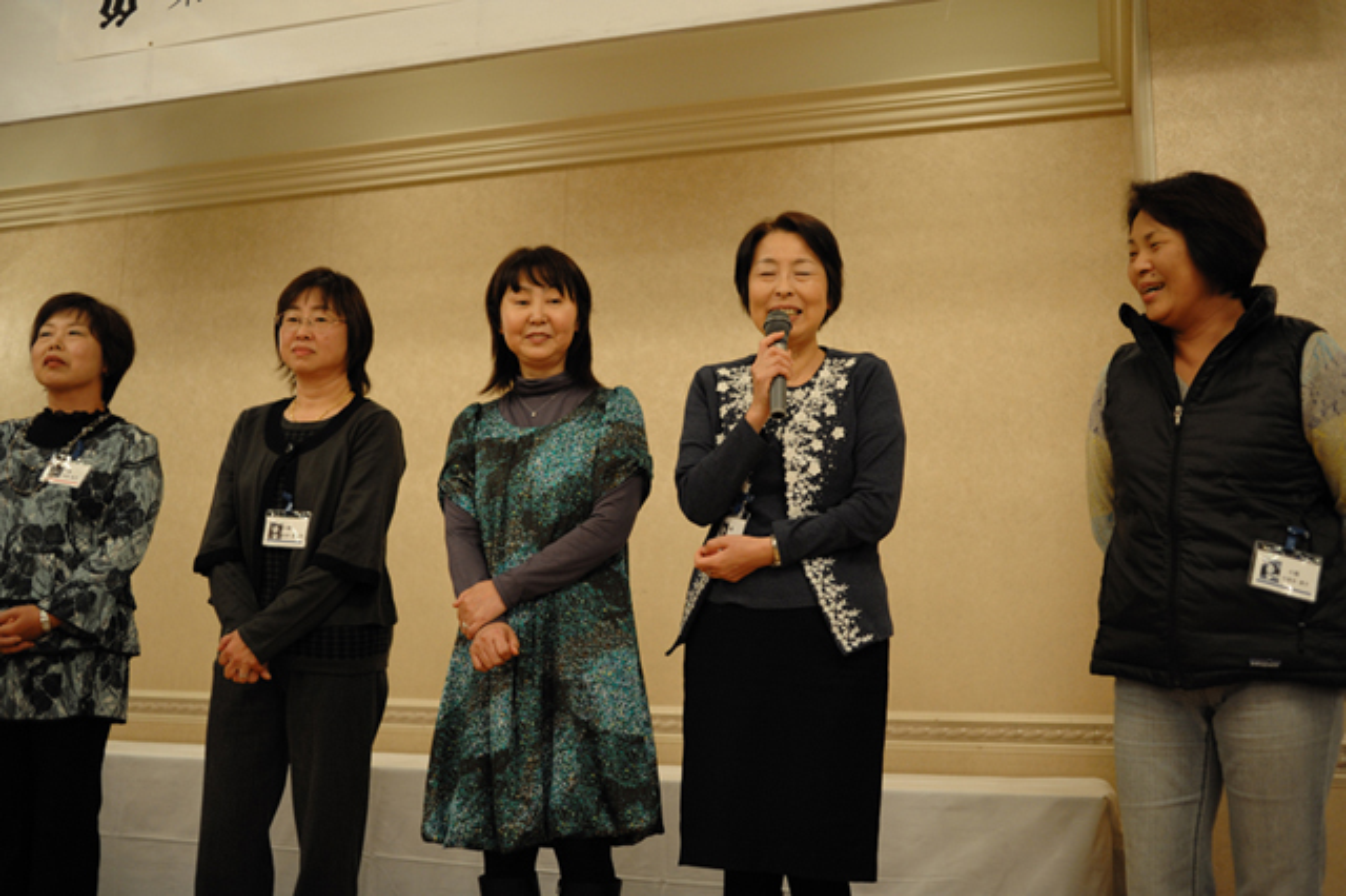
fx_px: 1308
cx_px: 673
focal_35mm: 35
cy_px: 448
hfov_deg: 54.5
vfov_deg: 37.8
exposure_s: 1/100
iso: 1600
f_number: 2.8
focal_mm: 35
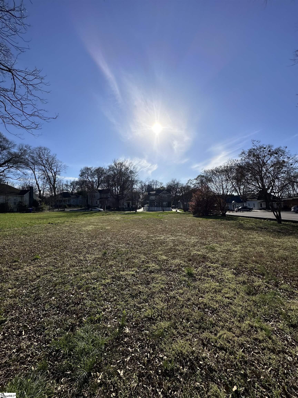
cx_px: 149
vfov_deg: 102.1
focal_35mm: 14
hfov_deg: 85.7
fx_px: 161
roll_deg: +2.0
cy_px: 199
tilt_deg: +3.5
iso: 50
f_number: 2.2
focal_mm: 2.22
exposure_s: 1/6494
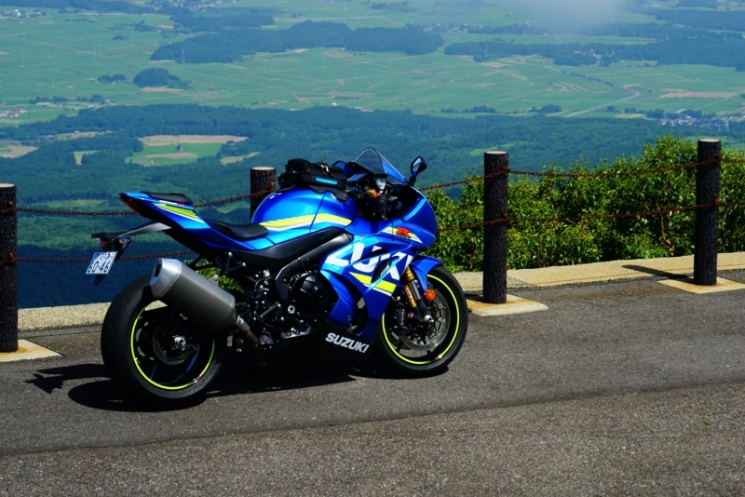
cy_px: 248
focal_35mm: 134
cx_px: 372
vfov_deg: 10.2
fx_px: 2774
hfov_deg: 15.3
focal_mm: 134
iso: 800
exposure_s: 1/160
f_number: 16
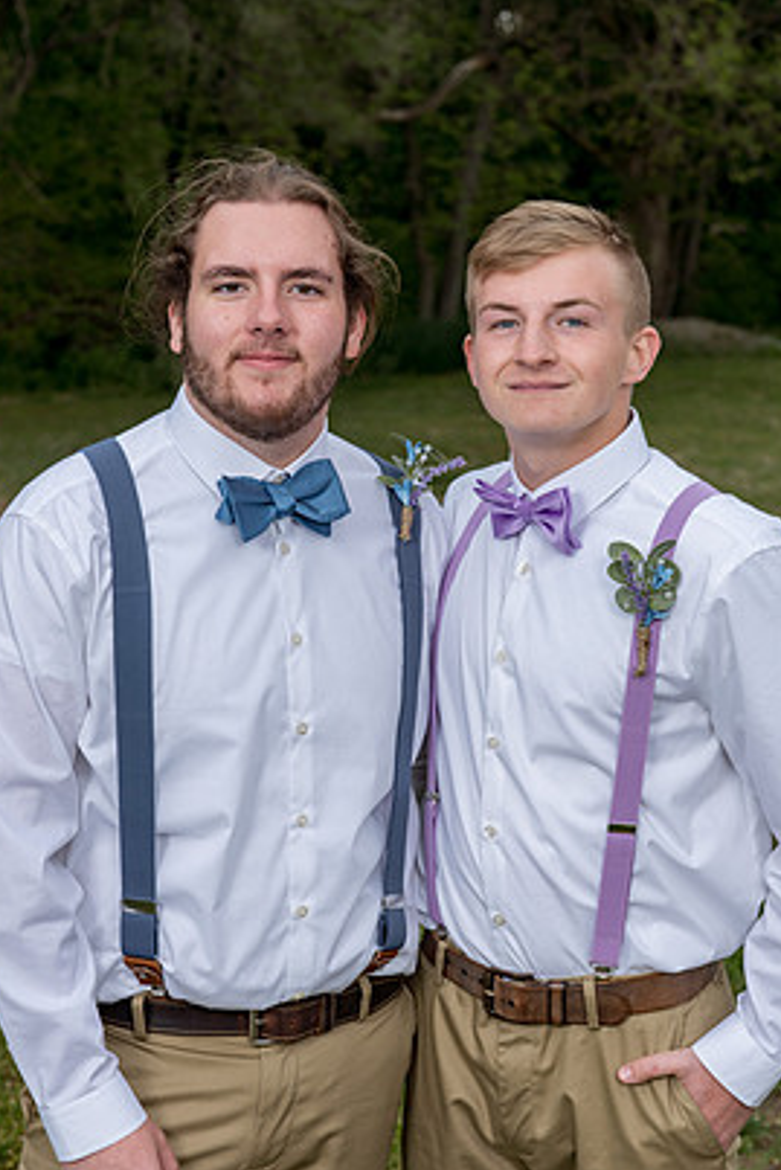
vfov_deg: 30.1
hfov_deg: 20.3
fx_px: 2178
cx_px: 392
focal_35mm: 67
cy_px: 598
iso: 100
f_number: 6.3
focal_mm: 60
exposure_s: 1/125
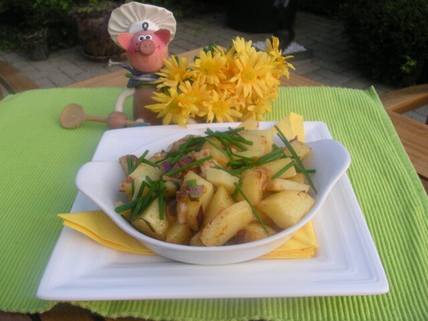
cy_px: 160
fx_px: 457
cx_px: 214
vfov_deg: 38.7
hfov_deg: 50.1
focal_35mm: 37
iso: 100
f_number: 2.7
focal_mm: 5.6
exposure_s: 1/286
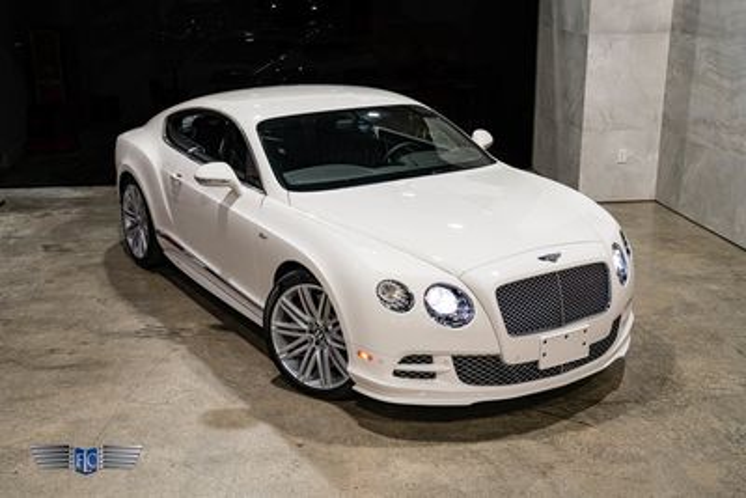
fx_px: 898
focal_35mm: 43
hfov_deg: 45.1
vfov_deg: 31.0
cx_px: 373
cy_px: 241
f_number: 4
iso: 1000
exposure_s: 1/80
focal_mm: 40
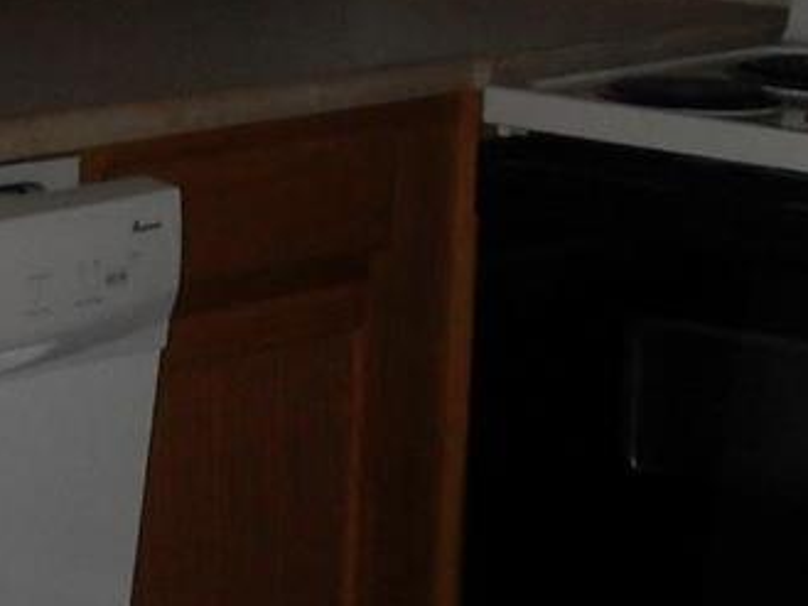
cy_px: 397
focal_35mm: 180
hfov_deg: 11.0
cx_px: 270
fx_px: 4203
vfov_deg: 8.3
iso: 100
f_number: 2.8
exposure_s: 1/45
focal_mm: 6.3
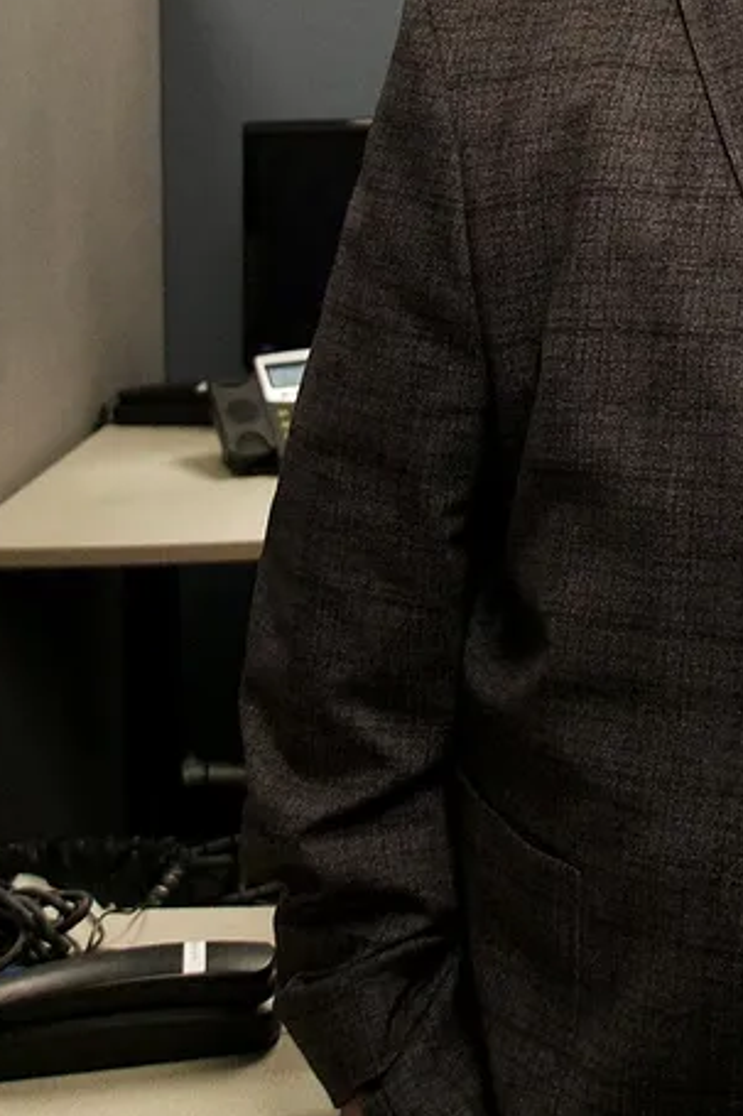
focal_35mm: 87
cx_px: 905
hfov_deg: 15.1
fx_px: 2695
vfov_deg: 22.1
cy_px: -128
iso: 2000
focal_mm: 22
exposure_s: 1/160
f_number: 4
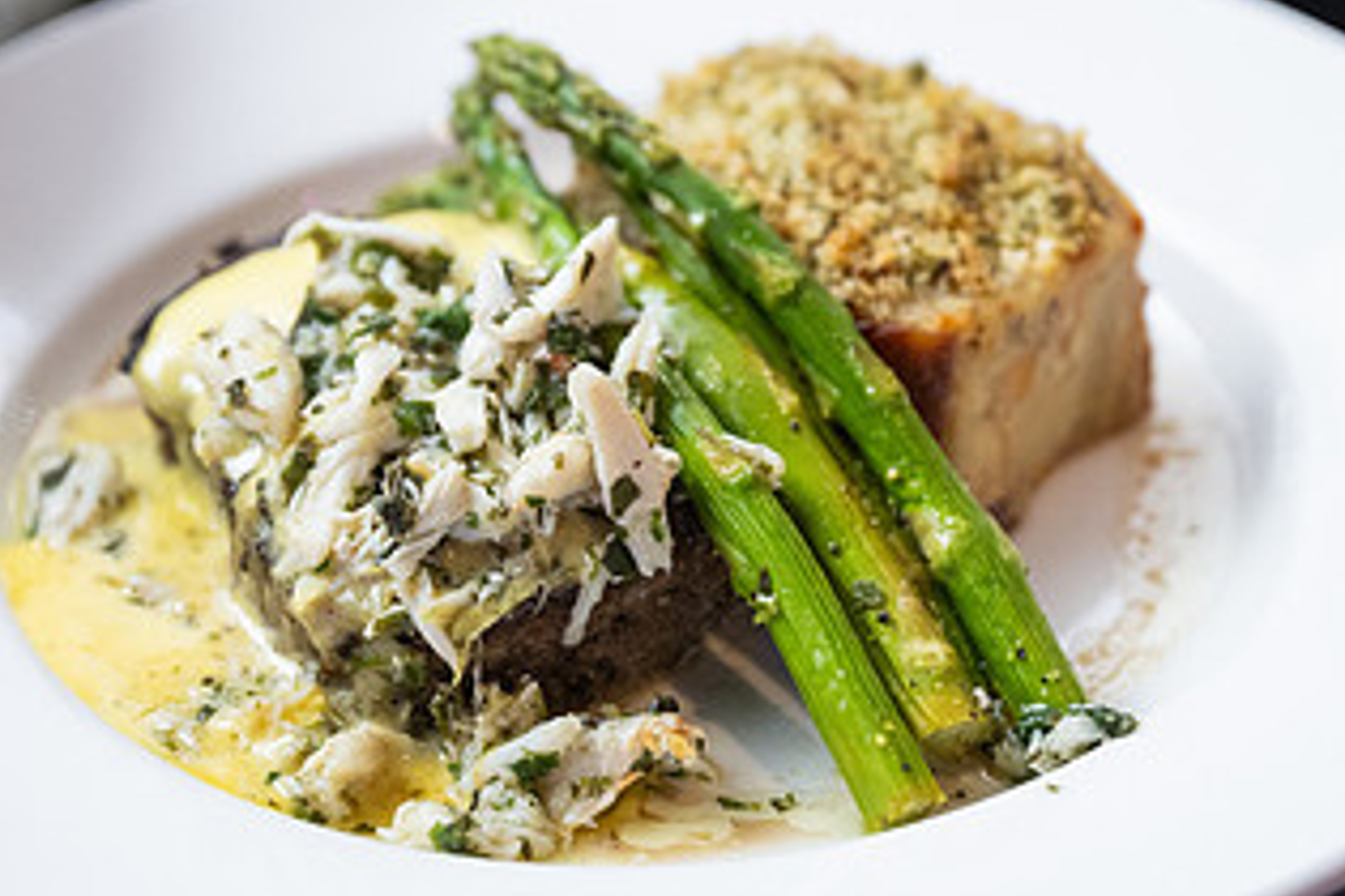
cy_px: 292
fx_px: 4819
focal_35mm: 129
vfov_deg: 10.6
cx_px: 692
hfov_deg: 15.9
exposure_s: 1/200
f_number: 2.8
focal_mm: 70
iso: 2500
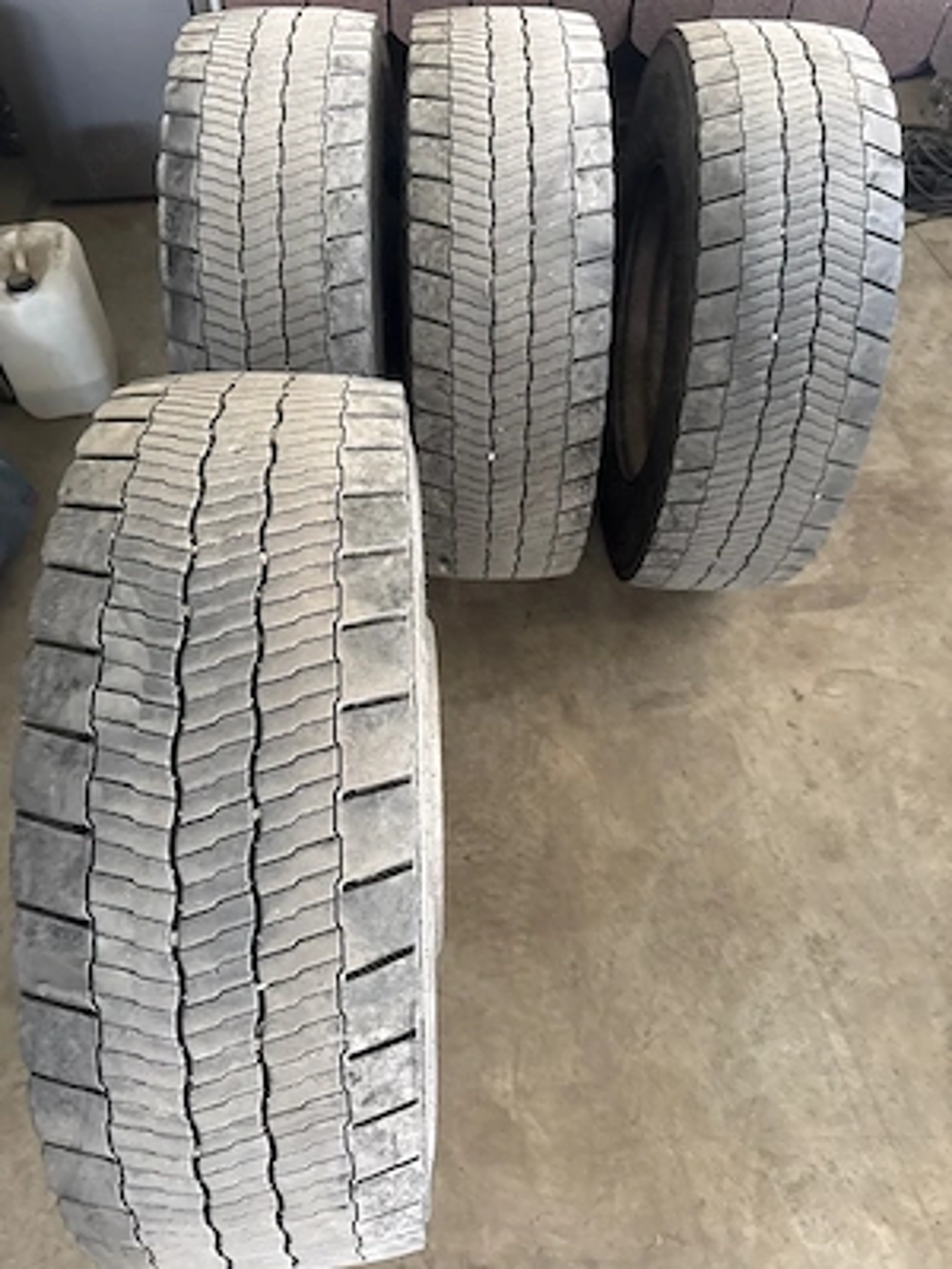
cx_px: 476
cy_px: 634
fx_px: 880
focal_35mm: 24
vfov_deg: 71.6
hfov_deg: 56.8
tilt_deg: -51.3
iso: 640
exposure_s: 1/60
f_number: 1.78
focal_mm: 6.76
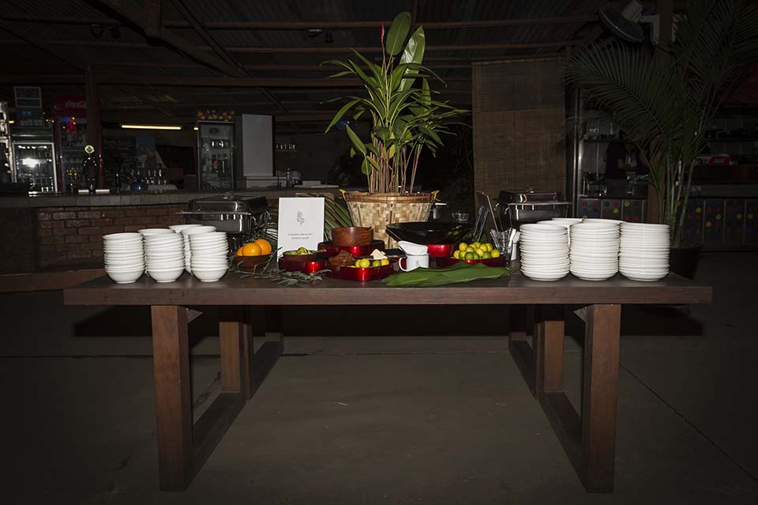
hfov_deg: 73.8
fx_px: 505
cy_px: 252
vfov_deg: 53.1
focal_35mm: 24
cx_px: 379
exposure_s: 1/60
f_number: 8
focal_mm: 24
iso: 400
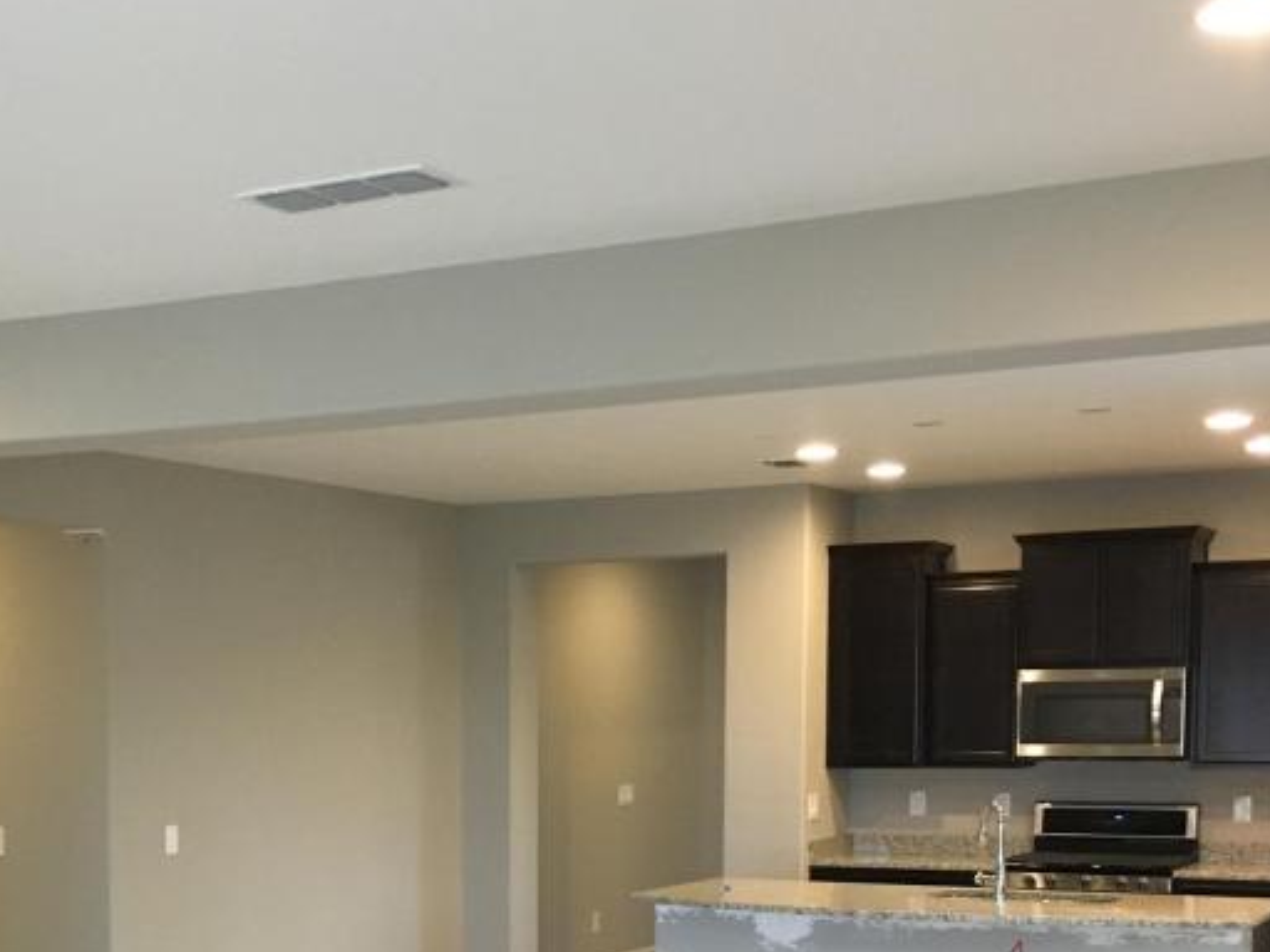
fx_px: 2128
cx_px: 337
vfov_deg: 24.4
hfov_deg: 32.7
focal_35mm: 58
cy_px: 885
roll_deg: -0.1
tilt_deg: -5.0
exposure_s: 1/30
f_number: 2.2
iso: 200
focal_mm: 4.15
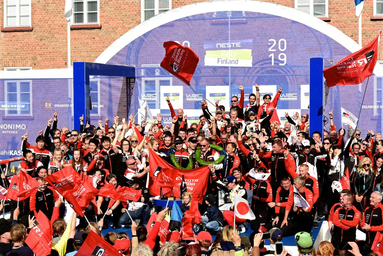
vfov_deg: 19.5
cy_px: 128
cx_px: 192
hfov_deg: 28.8
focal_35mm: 70
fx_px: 745
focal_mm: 70
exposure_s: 1/640
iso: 1600
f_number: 20
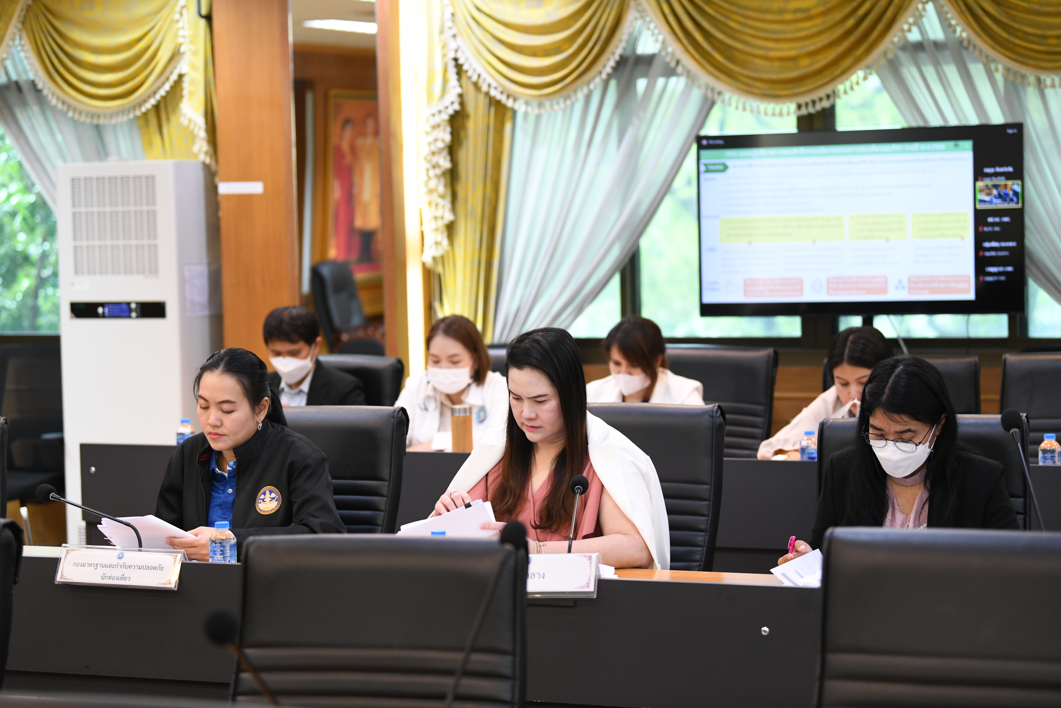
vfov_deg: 16.7
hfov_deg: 24.8
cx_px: 530
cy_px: 354
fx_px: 2417
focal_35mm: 82
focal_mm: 82
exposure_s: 1/125
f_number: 2.8
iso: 1600
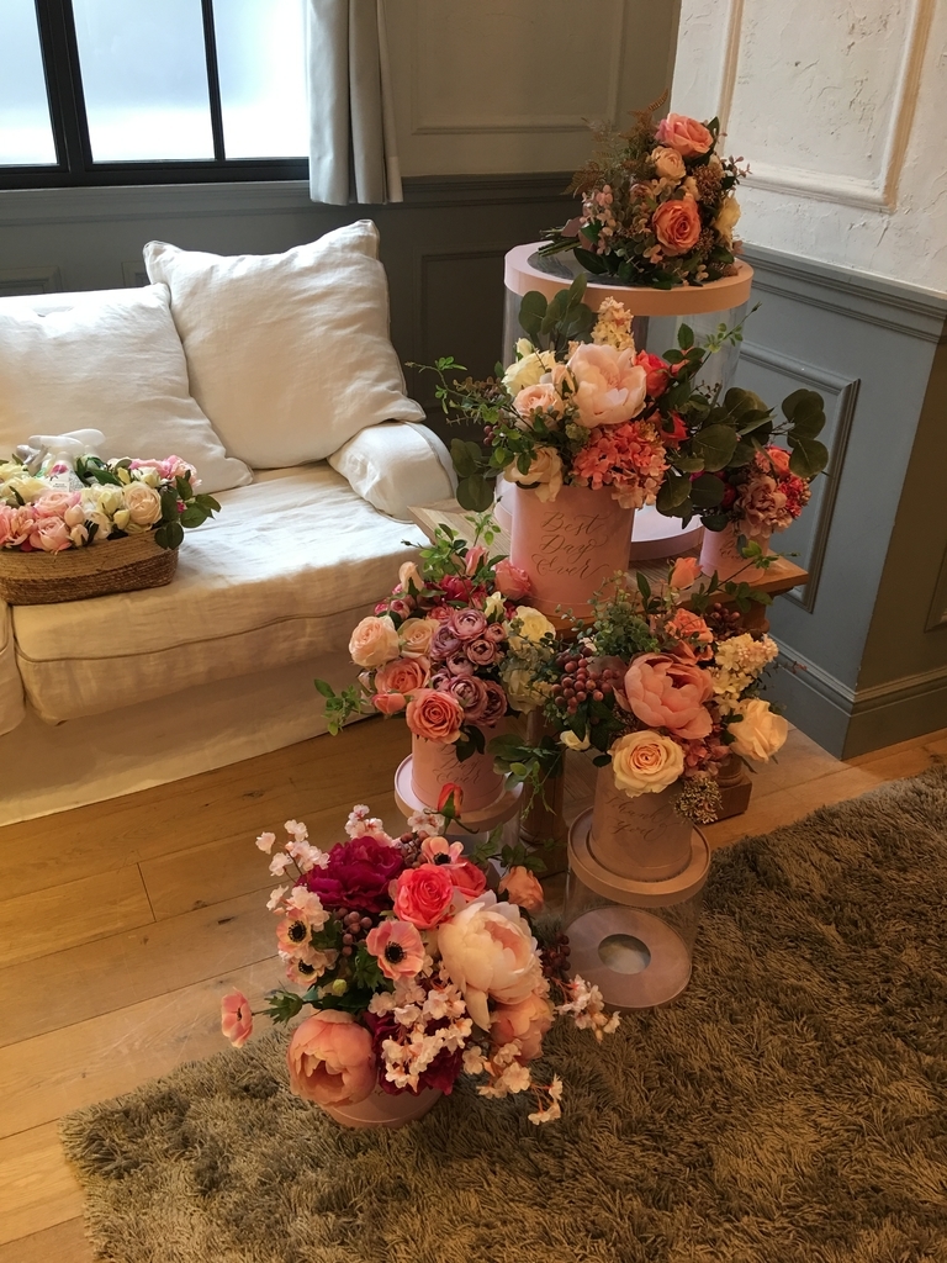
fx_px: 1058
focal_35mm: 29
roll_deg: -1.7
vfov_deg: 61.7
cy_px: 632
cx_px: 474
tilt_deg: -28.1
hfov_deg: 48.2
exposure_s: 1/17
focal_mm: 4.15
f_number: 2.2
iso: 64
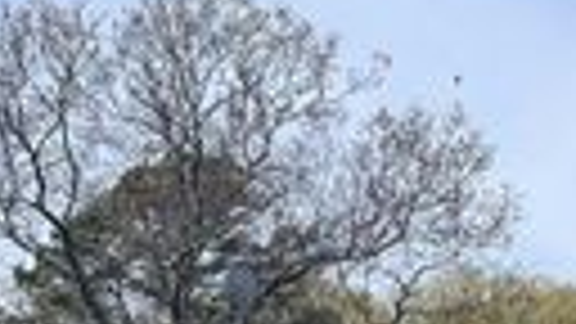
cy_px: 776
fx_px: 1695
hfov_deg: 19.2
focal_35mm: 111
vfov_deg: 9.7
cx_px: 148
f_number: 1.6
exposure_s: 1/1742
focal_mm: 4.2
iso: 32
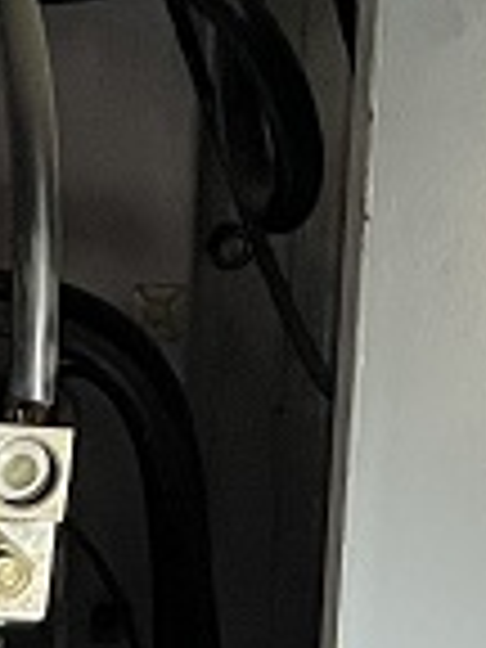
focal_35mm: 180
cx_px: -603
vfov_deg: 10.5
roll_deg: +0.6
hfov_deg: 7.8
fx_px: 3370
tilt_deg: -13.3
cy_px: 1084
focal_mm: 4.2
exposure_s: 1/60
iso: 400
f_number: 1.6
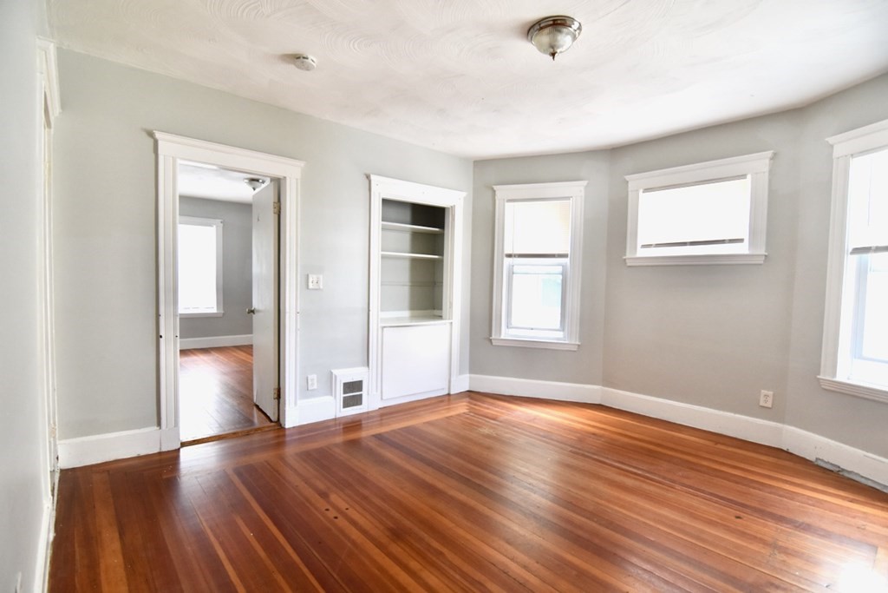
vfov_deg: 72.1
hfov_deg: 95.0
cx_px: 444
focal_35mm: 16
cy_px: 296
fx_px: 407
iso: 800
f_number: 5
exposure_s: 1/100
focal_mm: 11
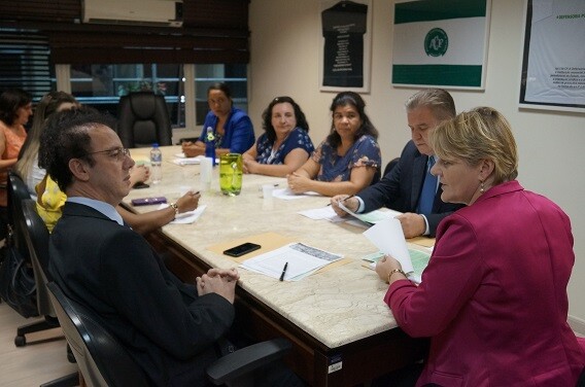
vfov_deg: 39.8
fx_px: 535
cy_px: 194
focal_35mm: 33
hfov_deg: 57.3
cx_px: 292
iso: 1600
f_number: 4
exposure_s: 1/160
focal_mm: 22
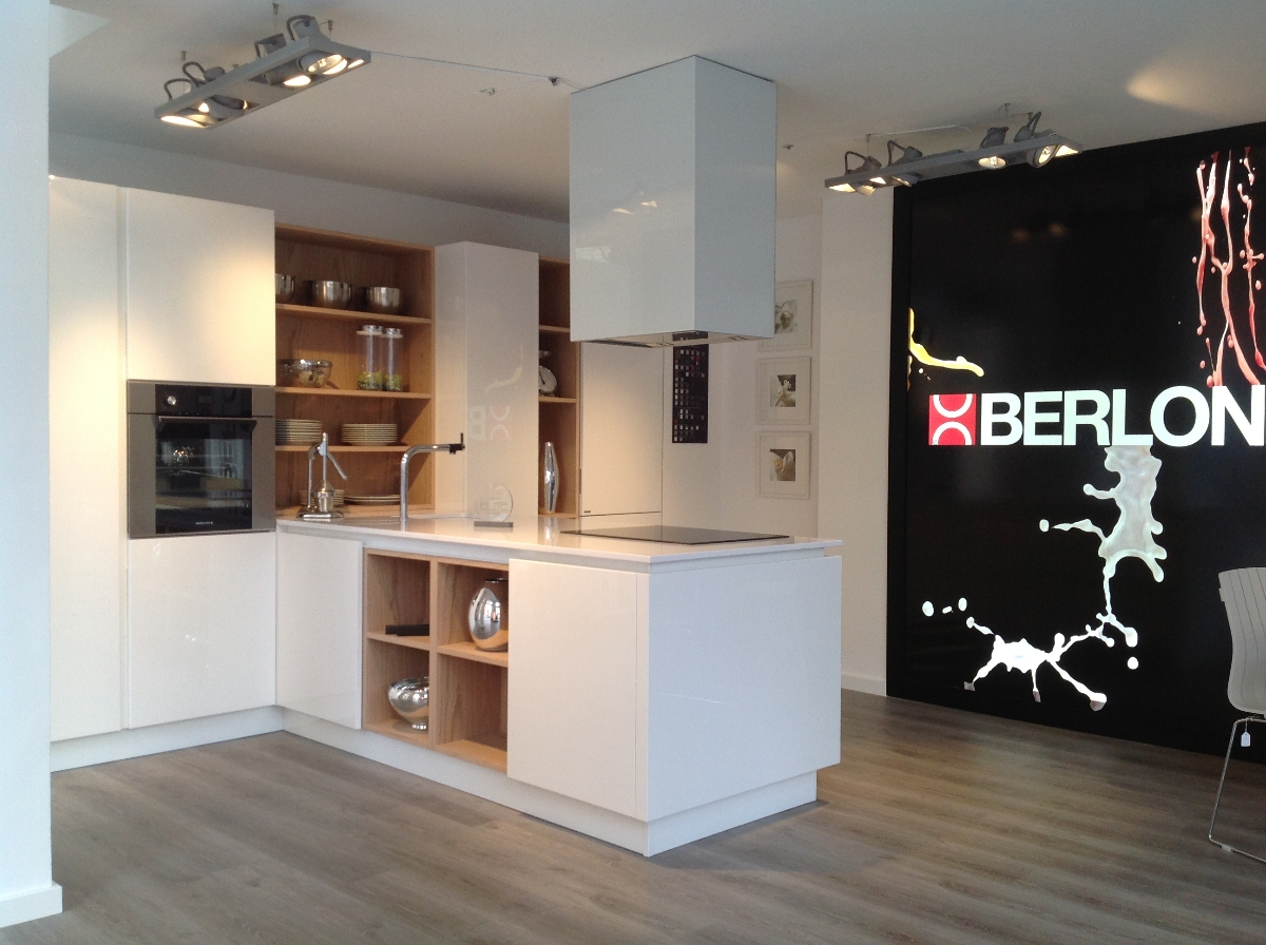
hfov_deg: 52.7
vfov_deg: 40.6
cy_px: 472
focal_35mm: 35
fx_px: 1278
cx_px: 633
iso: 80
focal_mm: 4.28
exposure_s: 1/60
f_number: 2.4
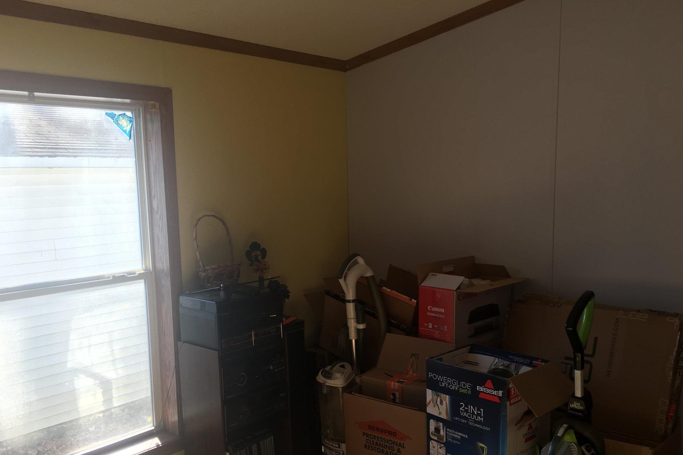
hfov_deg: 60.3
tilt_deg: -6.3
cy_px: 262
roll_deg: +1.8
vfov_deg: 42.2
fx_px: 588
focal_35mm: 31
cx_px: 340
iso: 32
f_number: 2.2
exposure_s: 1/120
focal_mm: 4.15
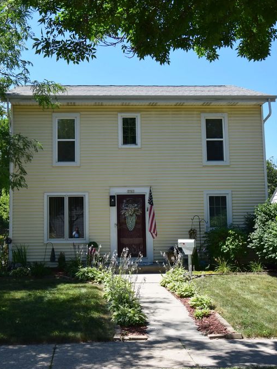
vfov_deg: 42.9
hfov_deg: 32.7
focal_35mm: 44
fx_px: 469
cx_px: 100
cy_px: 184
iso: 400
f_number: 11
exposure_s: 1/400
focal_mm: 20
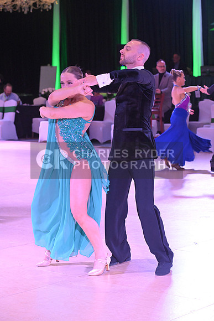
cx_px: 107
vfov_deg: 21.5
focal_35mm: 95
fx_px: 847
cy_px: 160
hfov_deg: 14.4
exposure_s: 1/320
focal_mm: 95
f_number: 6.3
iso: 5000
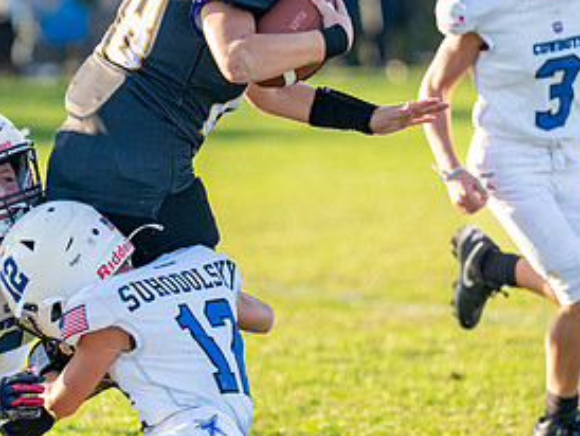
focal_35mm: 532
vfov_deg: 2.8
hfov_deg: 3.7
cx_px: 183
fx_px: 8922
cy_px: 171
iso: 200
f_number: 2.8
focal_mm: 197
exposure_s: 1/1600
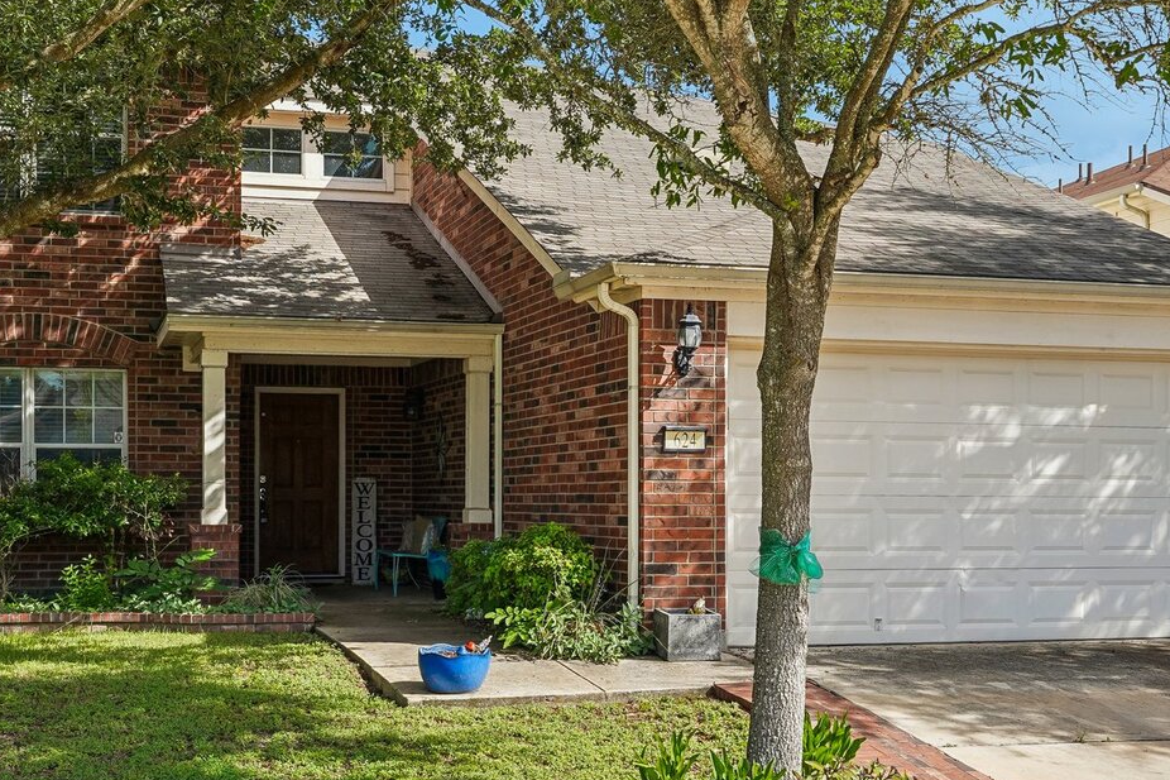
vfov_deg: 27.4
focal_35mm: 49
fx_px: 1592
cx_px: 566
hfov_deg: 40.3
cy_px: 298
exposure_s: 1/100
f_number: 8
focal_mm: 28
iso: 100
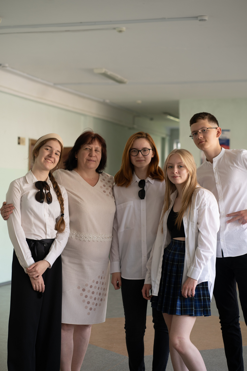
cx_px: 124
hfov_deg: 16.1
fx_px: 875
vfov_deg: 23.9
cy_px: 186
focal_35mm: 85
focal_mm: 85
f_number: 4
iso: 160
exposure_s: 1/125
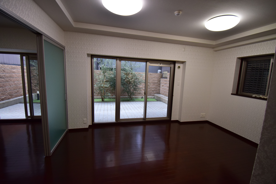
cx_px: 138
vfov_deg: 77.4
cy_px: 92
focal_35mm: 15
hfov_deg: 100.4
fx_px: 115
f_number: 4.8
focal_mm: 10
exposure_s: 1/250
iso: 800
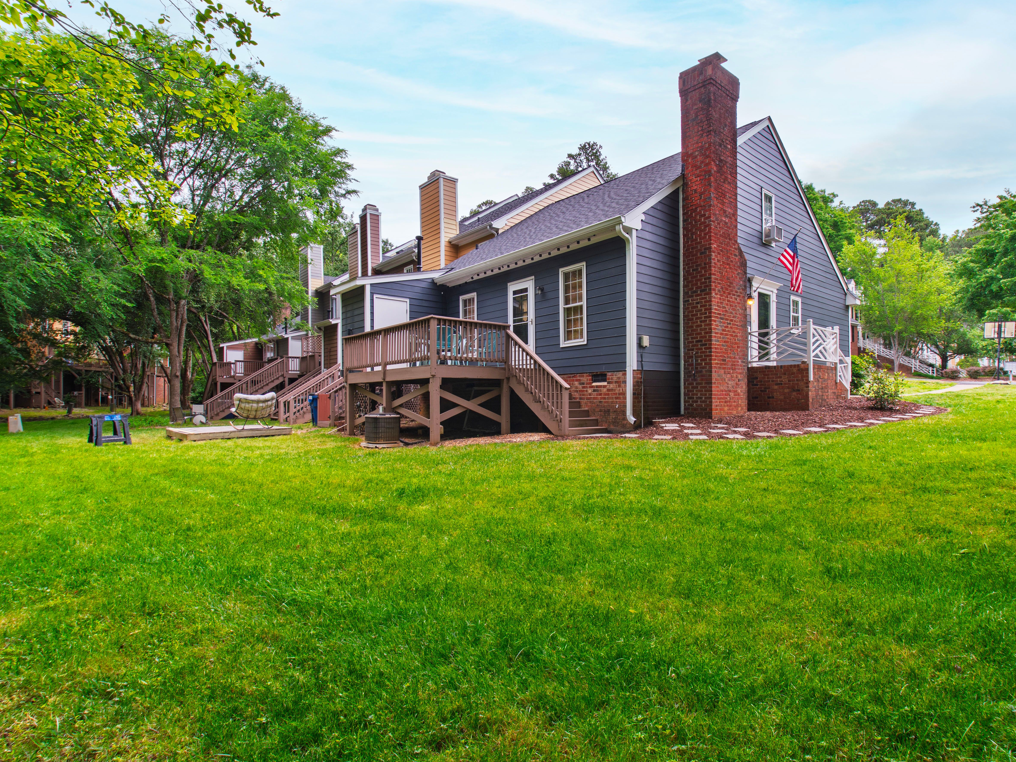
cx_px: 546
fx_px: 499
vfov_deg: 74.7
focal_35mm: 17
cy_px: 382
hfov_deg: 90.9
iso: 100
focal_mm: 10
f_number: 8
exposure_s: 1/25
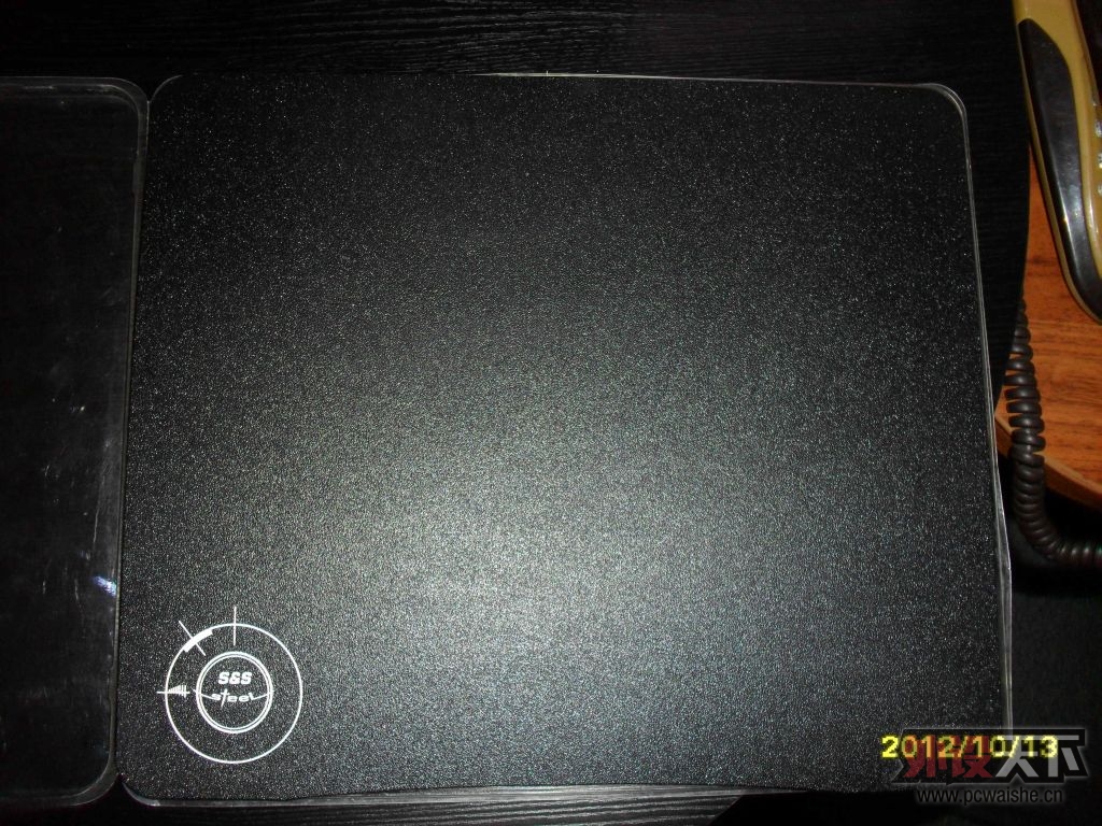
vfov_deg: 40.7
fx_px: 1114
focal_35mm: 35
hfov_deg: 52.6
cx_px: 551
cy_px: 413
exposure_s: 1/45
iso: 200
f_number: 3.2
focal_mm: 6.3
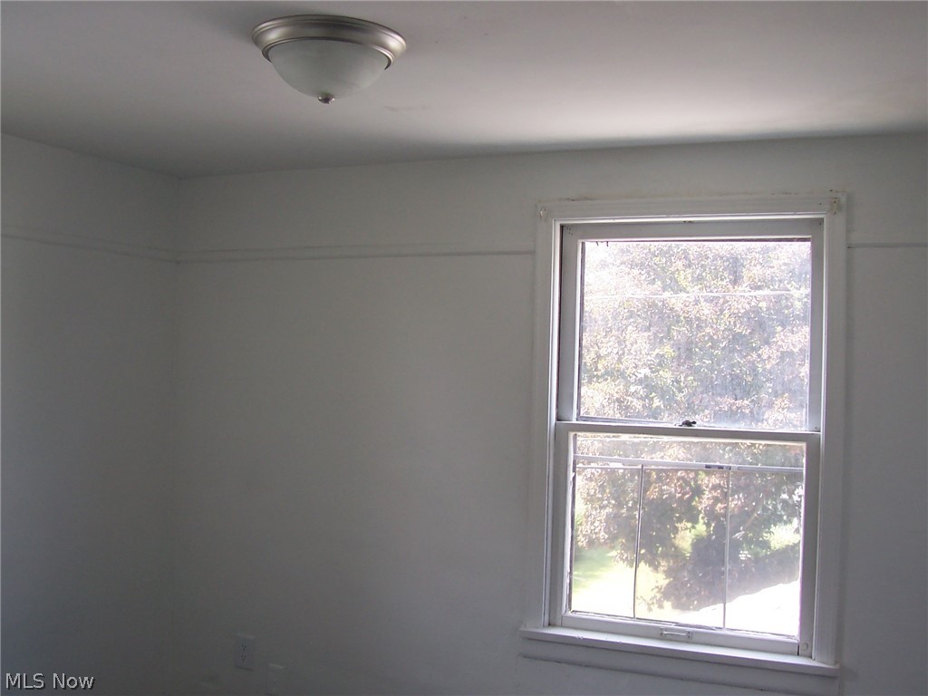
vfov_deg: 38.7
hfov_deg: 50.1
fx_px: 992
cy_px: 348
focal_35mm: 37
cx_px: 464
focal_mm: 5.6
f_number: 2.8
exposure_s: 1/90
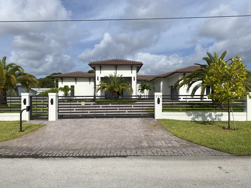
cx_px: 126
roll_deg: -0.9
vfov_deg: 53.1
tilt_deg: +0.7
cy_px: 94
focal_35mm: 26
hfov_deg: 67.3
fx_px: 189
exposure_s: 1/6757
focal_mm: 4.25
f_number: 1.8
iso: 32
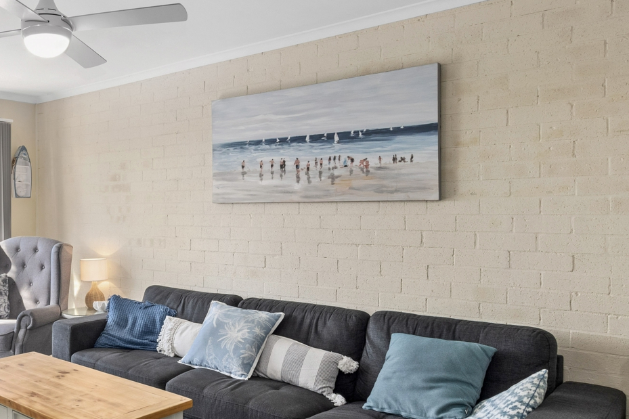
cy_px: 221
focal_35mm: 31
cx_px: 94
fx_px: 542
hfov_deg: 54.5
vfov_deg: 42.3
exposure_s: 1/4
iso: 100
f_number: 8
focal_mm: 10
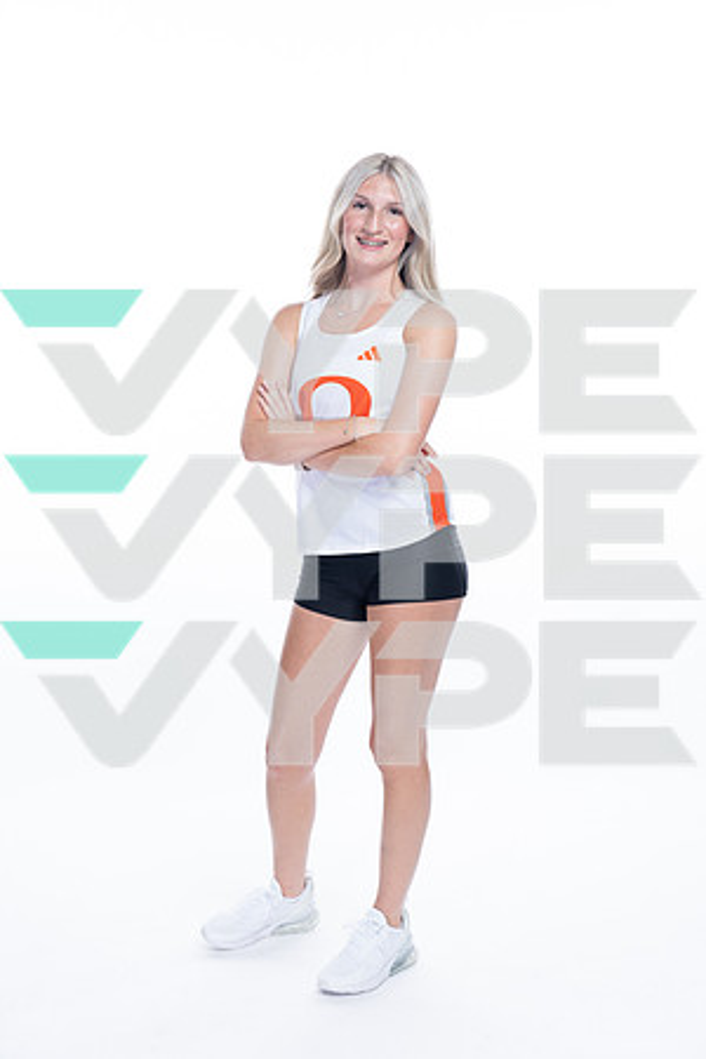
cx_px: 353
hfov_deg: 22.3
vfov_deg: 32.9
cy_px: 530
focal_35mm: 61
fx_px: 1794
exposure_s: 1/250
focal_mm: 61
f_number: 5.6
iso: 400
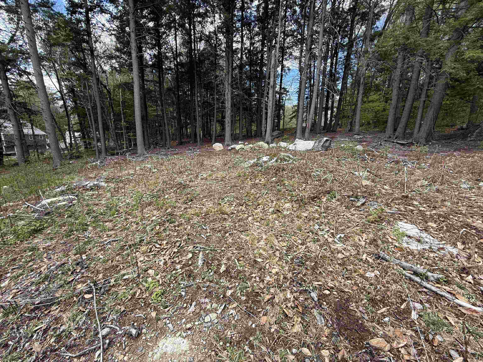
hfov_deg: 102.1
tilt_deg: -12.7
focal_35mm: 14
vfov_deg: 85.7
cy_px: 181
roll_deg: +0.0
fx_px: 195
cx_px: 242
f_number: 2.2
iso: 50
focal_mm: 2.22
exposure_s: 1/433
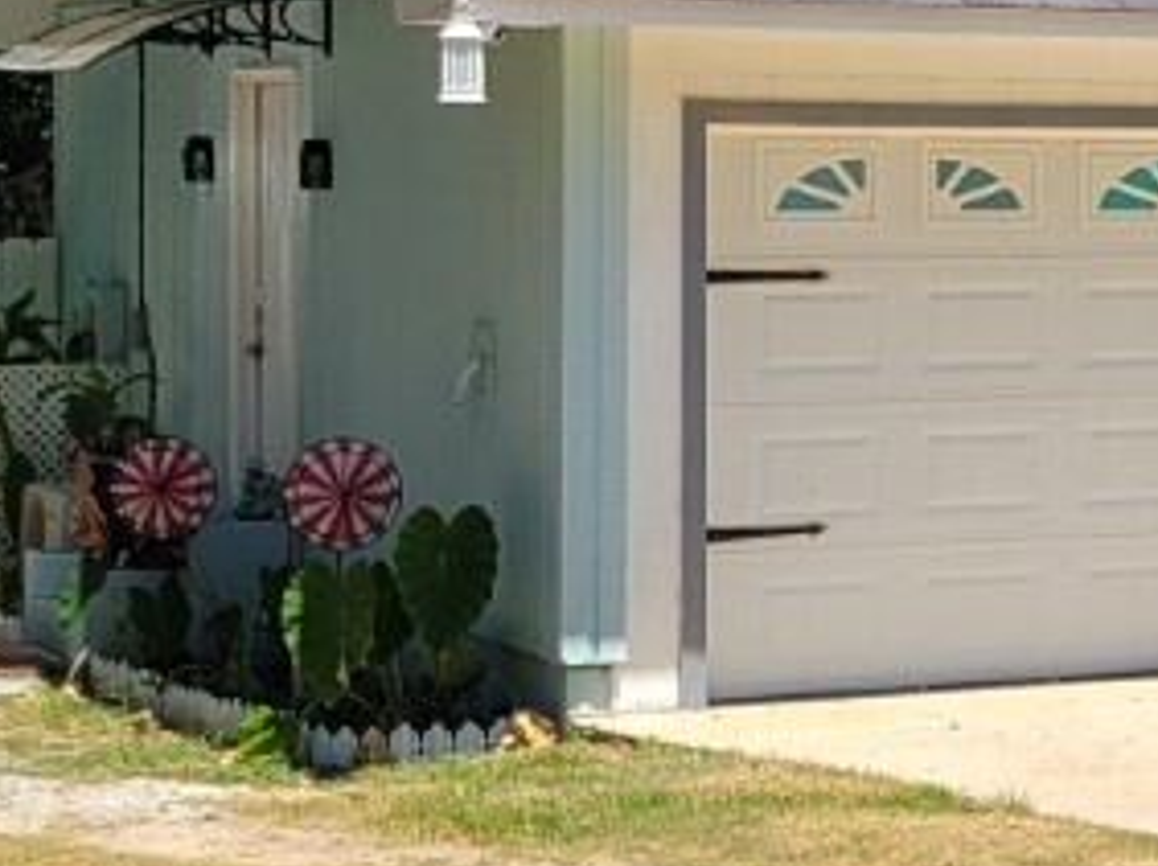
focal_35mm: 133
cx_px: 1684
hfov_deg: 14.0
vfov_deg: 11.1
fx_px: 4445
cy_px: 123
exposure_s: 1/1538
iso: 40
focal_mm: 5.4
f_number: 1.8
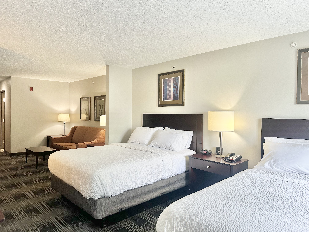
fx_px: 214
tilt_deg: +0.0
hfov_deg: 71.6
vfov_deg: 56.8
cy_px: 116
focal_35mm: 24
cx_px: 154
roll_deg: -0.8
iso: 160
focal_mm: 6.86
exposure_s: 1/120
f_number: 1.78
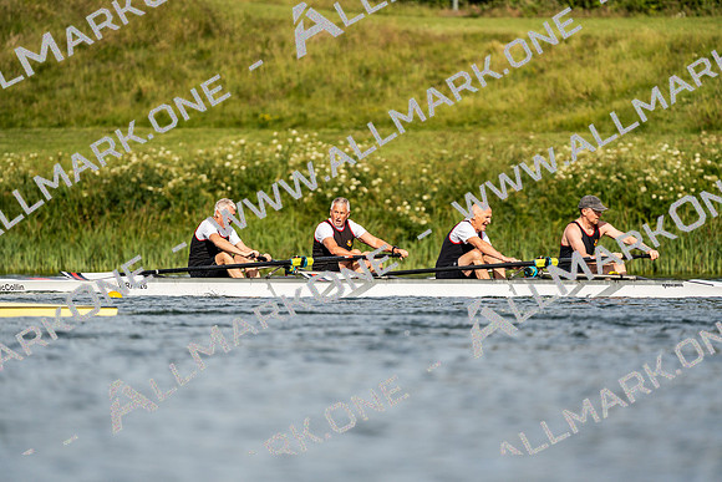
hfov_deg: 3.4
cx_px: 361
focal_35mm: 600
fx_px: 12036
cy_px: 241
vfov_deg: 2.3
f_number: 6.3
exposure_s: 1/2000
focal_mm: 600
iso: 200
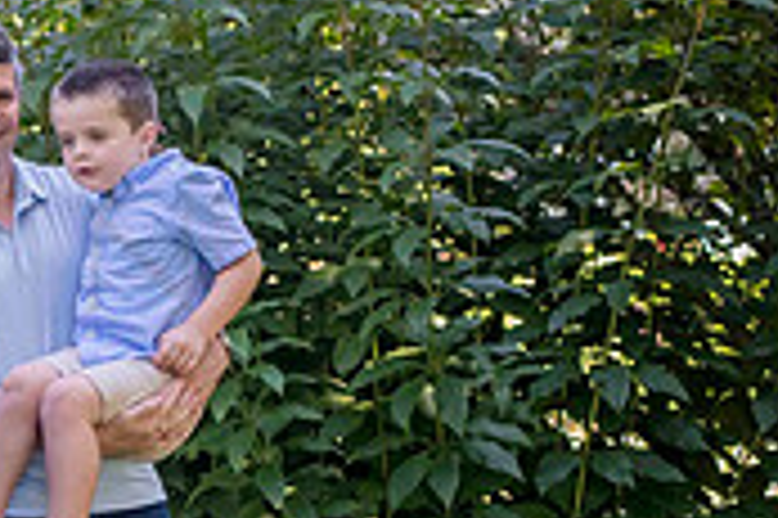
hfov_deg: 11.6
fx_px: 3627
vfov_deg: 8.1
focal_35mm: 168
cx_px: -450
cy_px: 480
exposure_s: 1/320
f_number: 3.2
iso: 400
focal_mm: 50
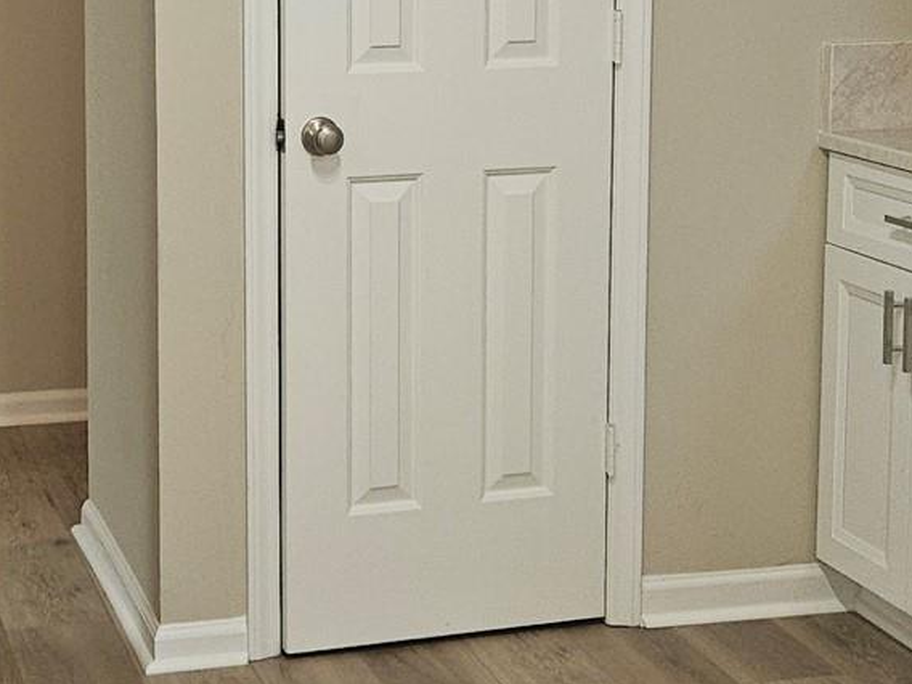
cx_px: 305
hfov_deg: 23.5
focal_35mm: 83
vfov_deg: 17.6
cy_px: 125
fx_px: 2187
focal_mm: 5.4
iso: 100
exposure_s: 1/40
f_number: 1.8
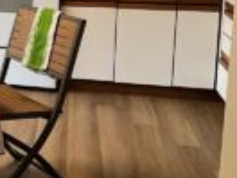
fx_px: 602
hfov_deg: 19.4
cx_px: -118
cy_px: -2
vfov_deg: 16.4
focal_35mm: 88
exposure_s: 1/120
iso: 50
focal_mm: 3
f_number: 1.8
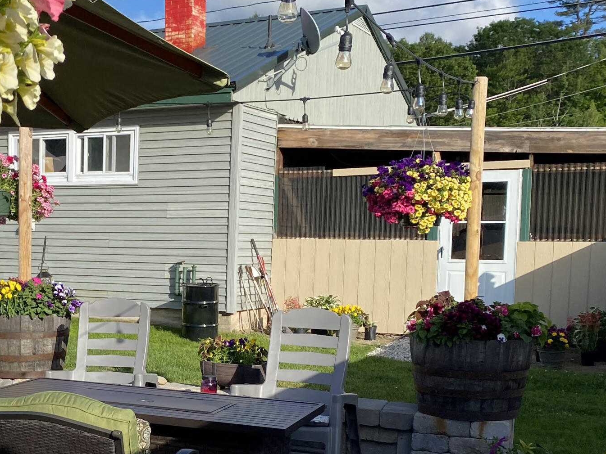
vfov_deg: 24.9
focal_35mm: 58
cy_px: 342
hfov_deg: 32.0
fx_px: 1015
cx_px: 90
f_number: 1.8
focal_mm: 4.25
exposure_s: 1/2513
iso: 32
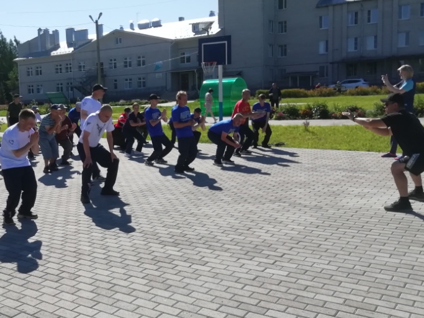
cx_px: 151
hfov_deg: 47.3
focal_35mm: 39
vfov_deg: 36.8
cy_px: 151
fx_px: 478
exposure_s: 1/1536
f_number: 2.2
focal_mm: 3.21
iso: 50
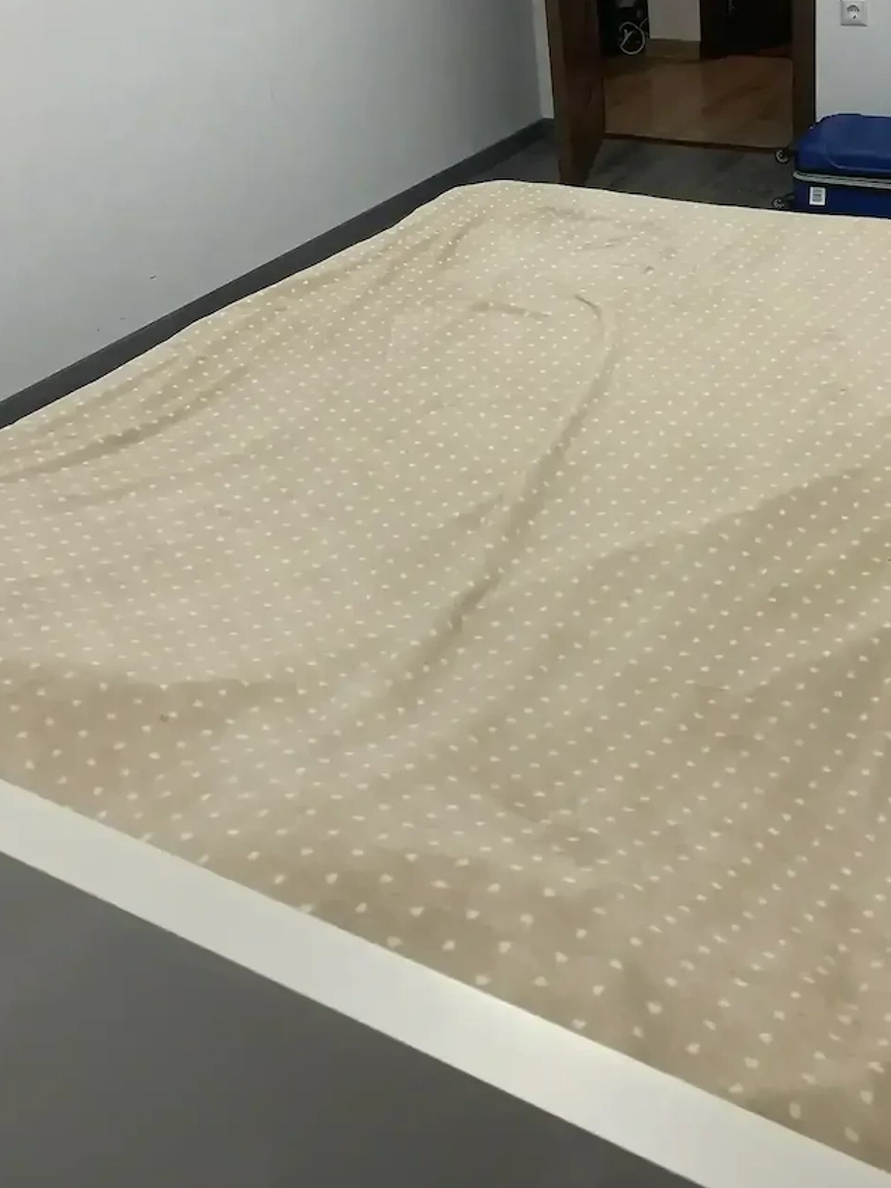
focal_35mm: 41
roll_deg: +3.7
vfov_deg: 43.9
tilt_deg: -20.1
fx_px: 1407
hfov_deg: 34.7
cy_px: 261
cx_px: 616
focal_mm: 4.25
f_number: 1.8
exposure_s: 1/60
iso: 100
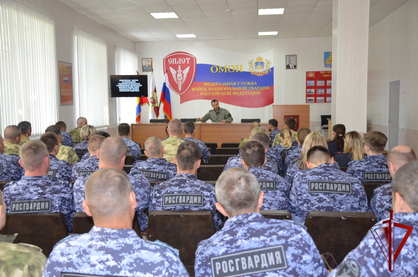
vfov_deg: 34.1
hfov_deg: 49.6
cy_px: 138
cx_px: 209
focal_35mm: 39
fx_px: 452
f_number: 3.8
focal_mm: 26
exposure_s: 1/60
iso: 800
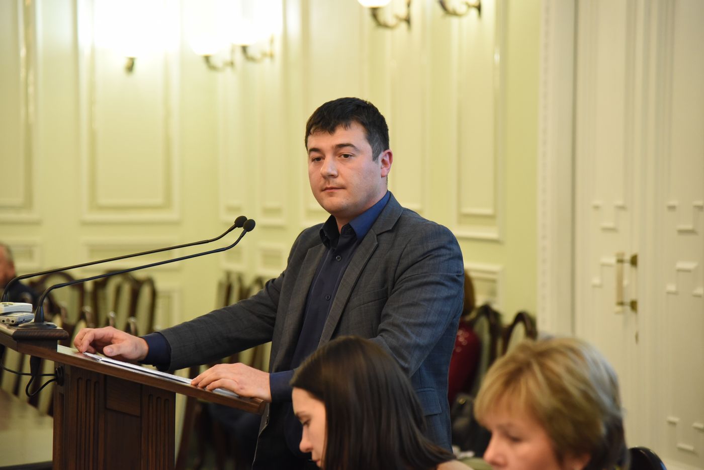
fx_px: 2348
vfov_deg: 11.4
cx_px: 352
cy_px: 235
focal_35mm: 120
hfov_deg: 17.1
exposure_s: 1/125
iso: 4000
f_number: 4
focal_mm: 120
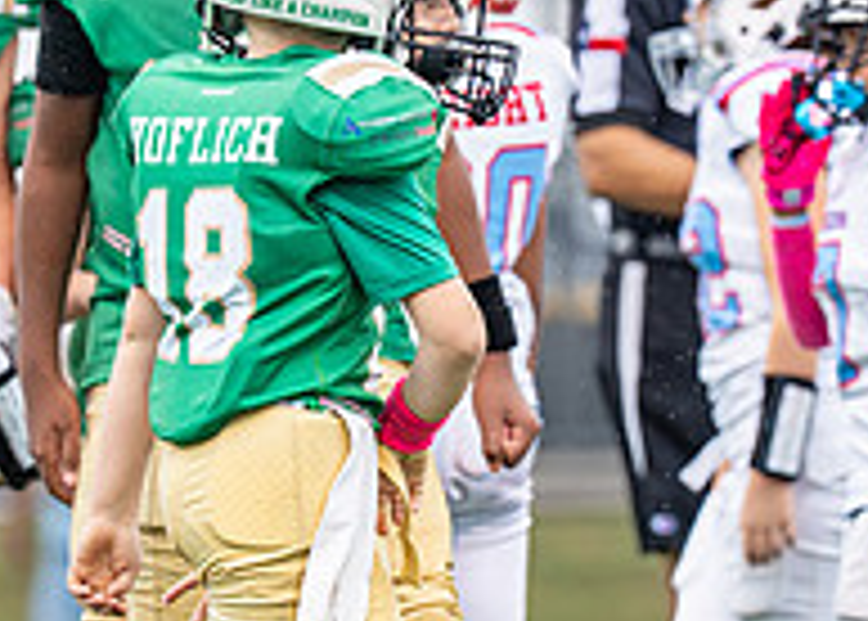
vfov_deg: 2.6
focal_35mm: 565
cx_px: 333
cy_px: 289
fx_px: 13933
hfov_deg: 3.6
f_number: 2.8
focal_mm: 164
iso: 400
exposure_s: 1/1000
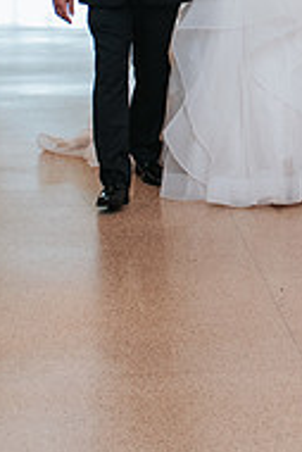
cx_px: 296
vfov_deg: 12.6
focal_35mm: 160
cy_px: -69
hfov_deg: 8.6
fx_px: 2010
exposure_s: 1/125
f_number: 2.8
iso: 900
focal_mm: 35
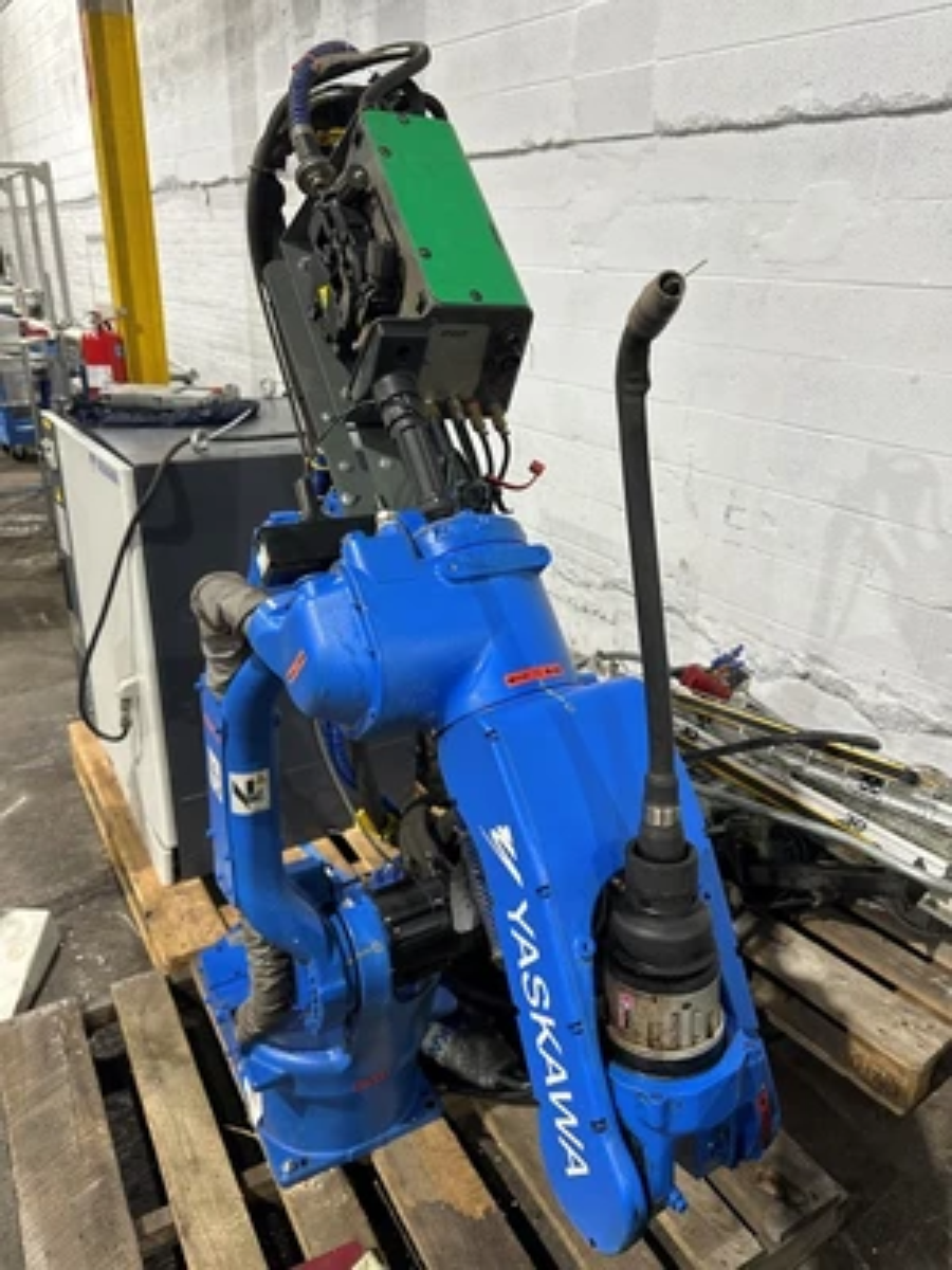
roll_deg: -3.1
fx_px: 880
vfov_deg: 71.6
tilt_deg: -21.4
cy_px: 635
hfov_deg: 56.8
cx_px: 476
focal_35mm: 24
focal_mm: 6.86
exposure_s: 1/60
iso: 320
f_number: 1.78
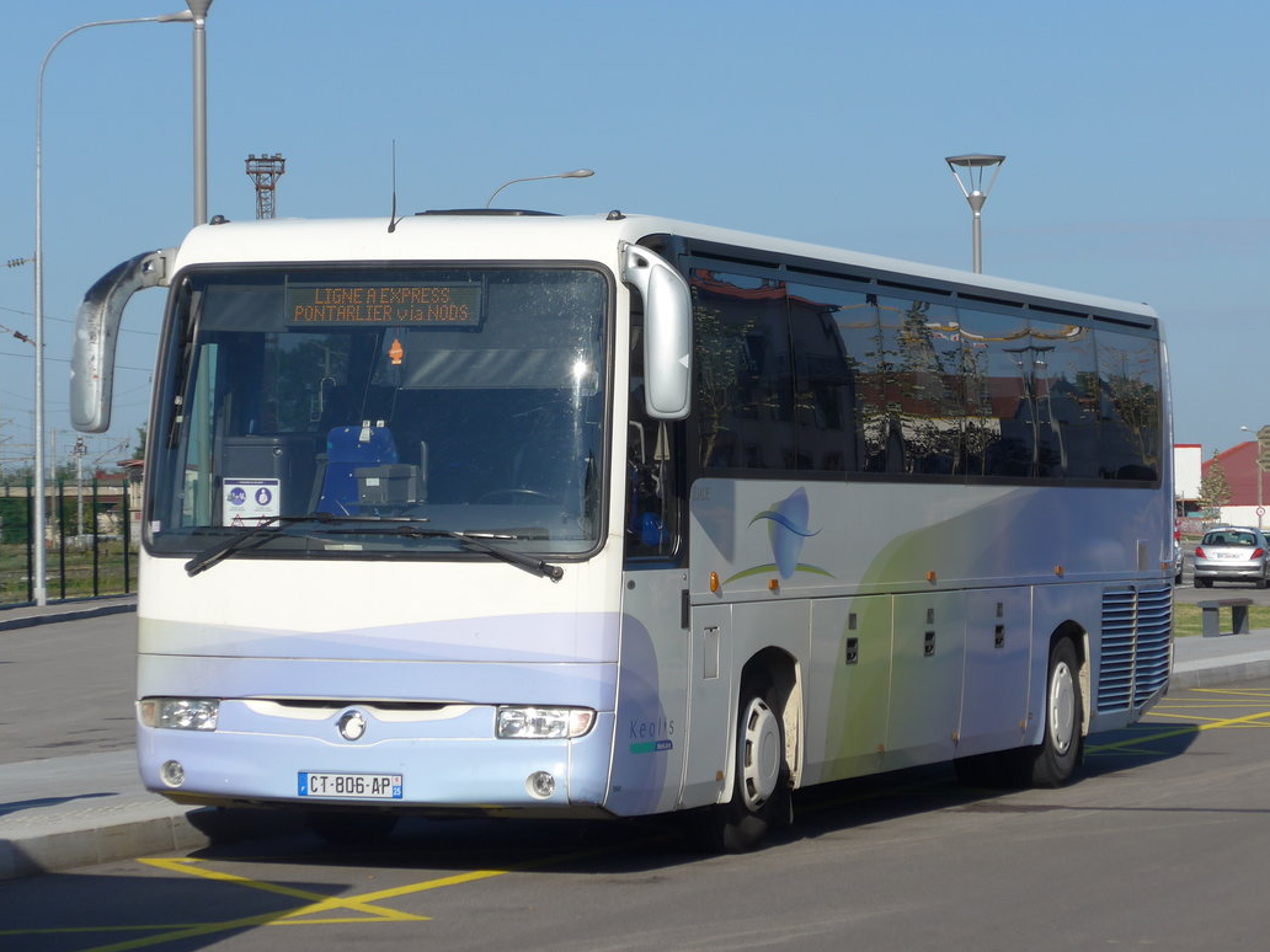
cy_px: 434
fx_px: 4990
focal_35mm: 136
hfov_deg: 14.5
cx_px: 657
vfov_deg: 10.9
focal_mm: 22.9
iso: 80
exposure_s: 1/800
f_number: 5
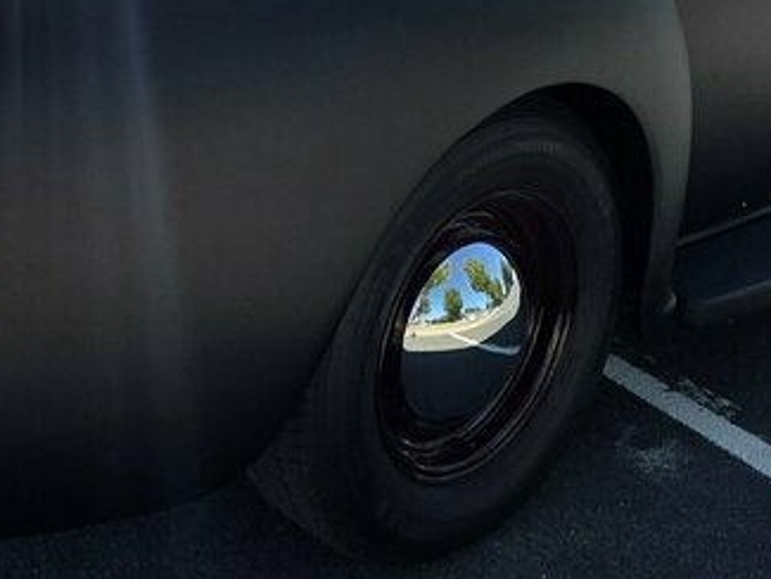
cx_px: 140
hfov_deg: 38.0
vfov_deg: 29.6
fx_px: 1069
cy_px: 112
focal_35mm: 48
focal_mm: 2.2
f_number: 1.9
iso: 40
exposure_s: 1/1521
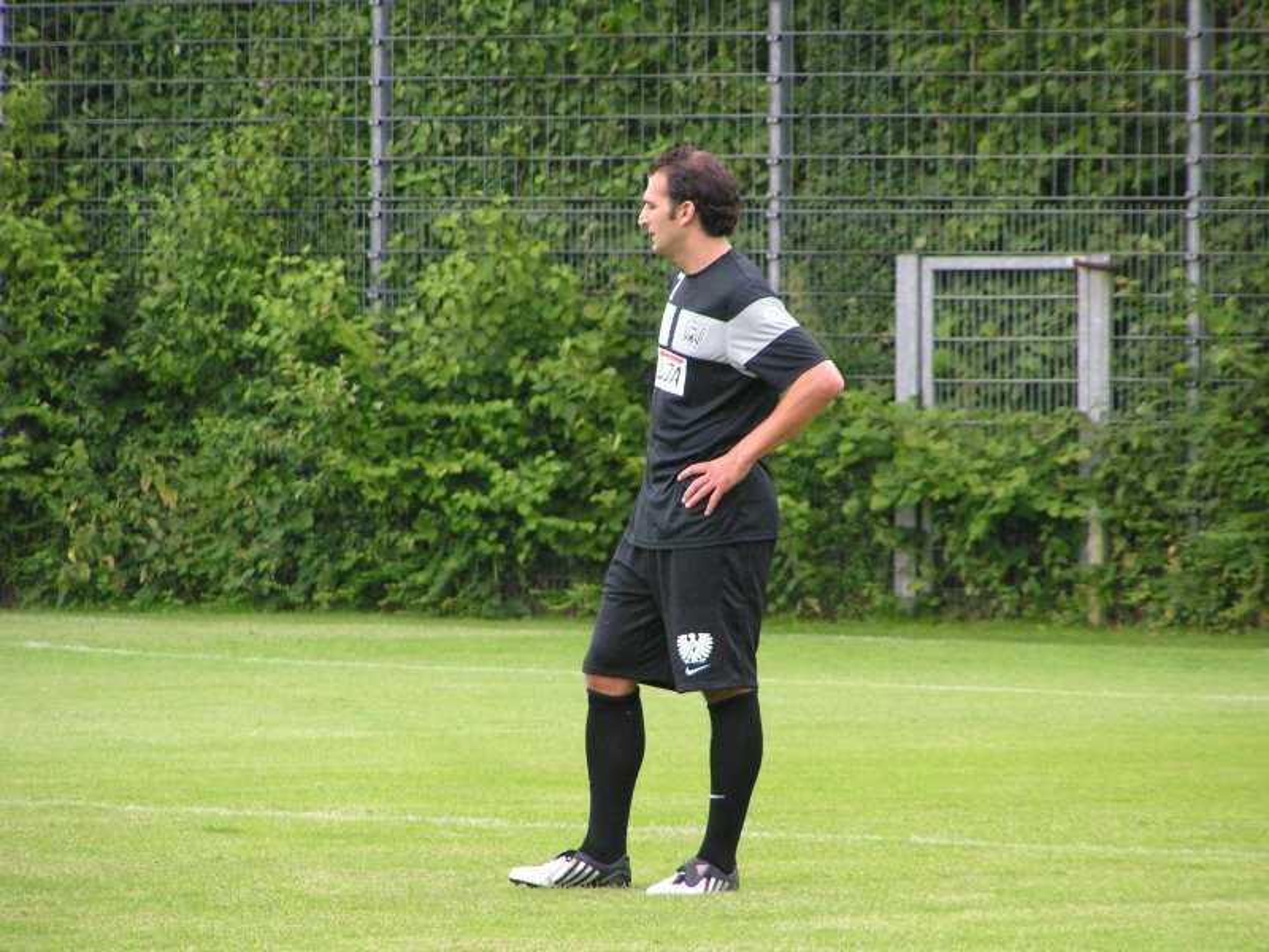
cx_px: 634
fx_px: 12464
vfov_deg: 4.4
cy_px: 476
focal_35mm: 340
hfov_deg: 5.8
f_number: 3.5
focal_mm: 52
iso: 200
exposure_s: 1/320
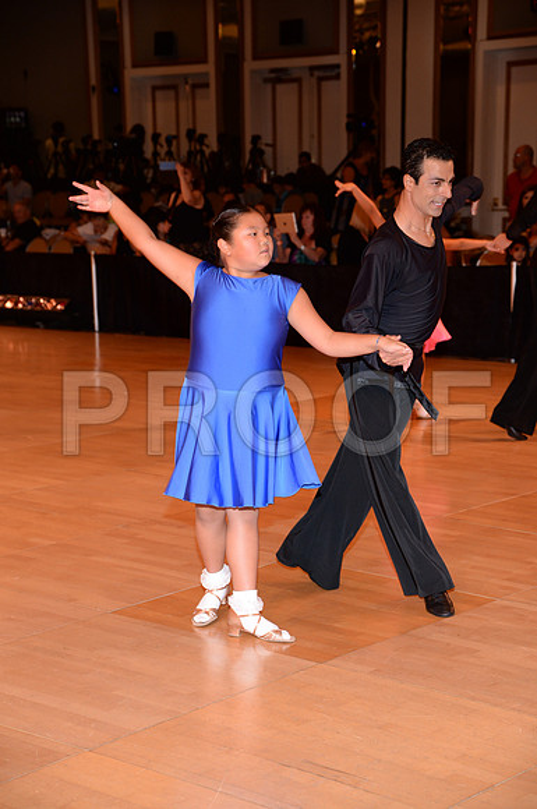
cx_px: 268
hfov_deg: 17.4
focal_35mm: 78
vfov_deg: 26.0
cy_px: 404
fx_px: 1750
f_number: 5
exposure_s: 1/200
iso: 1250
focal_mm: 78
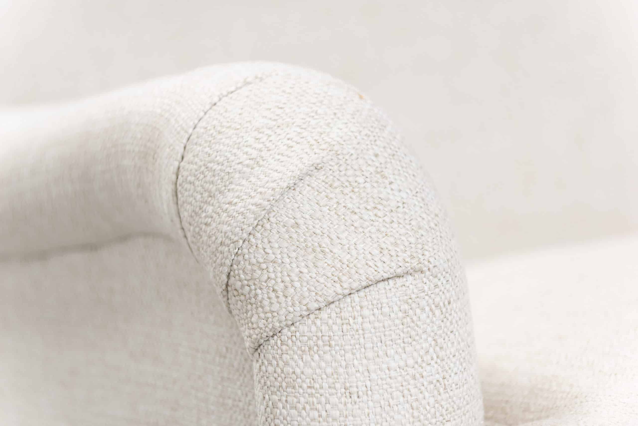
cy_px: 213
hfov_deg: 10.3
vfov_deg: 6.9
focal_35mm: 200
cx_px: 319
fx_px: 3546
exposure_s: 1/100
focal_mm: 200
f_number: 5.6
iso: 200
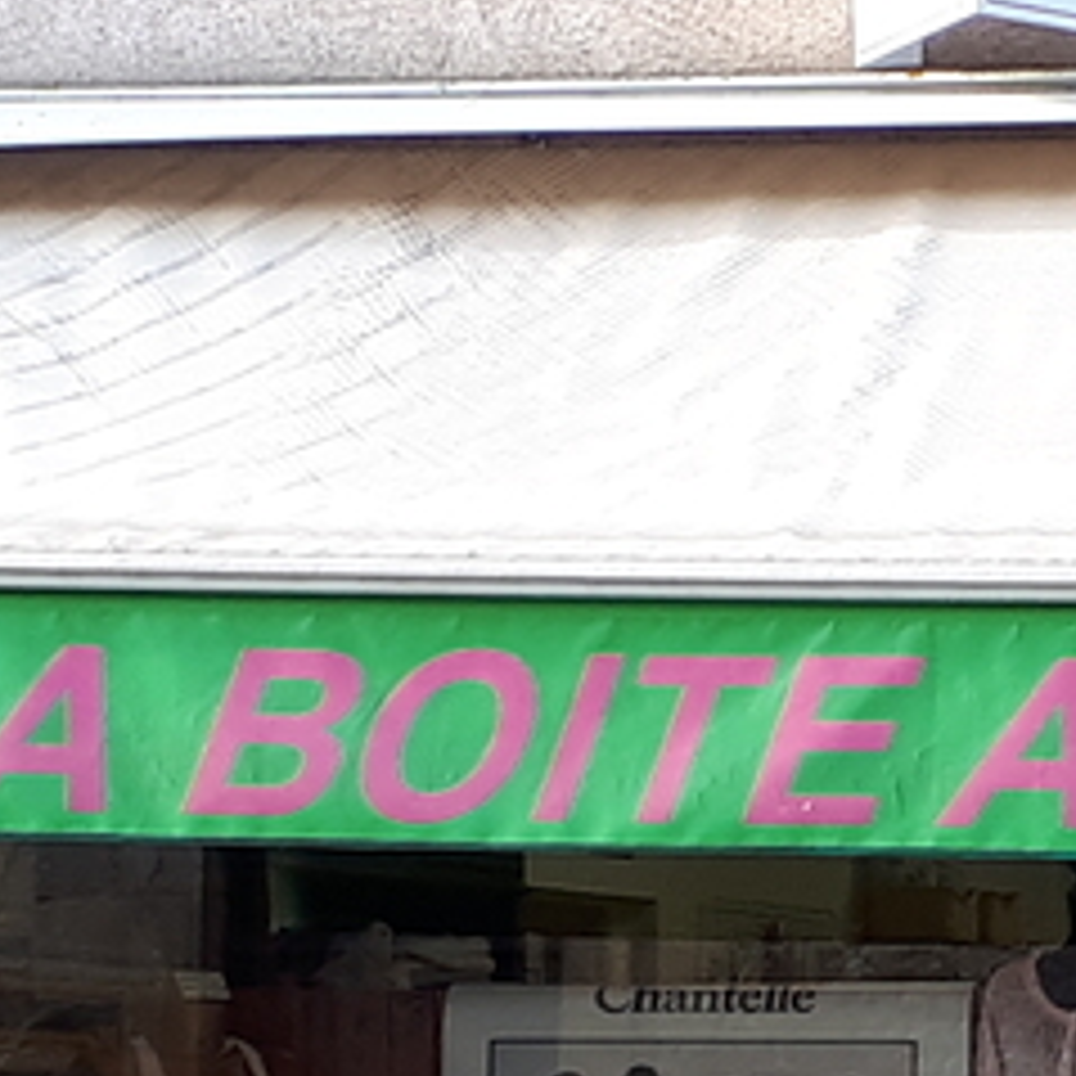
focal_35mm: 96
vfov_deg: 17.8
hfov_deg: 17.6
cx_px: 1135
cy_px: 1008
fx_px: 3376
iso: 40
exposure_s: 1/168
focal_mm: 3.6
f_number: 1.9
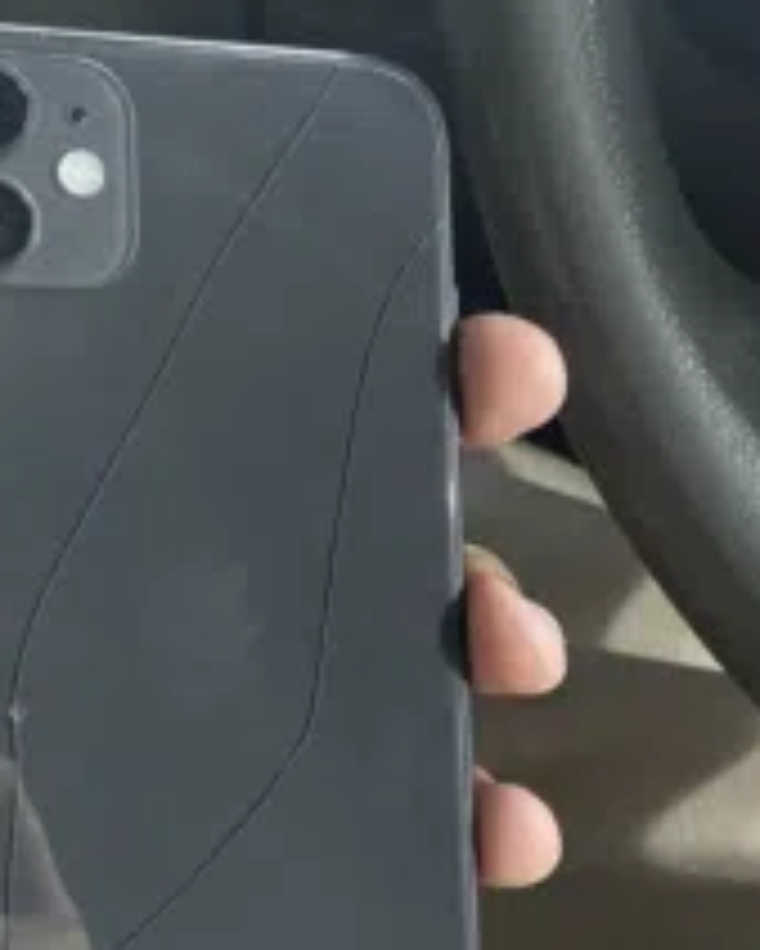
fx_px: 1349
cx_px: 346
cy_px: 572
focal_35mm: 48
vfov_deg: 38.6
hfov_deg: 31.5
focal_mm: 4.25
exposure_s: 1/25
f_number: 1.8
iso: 800
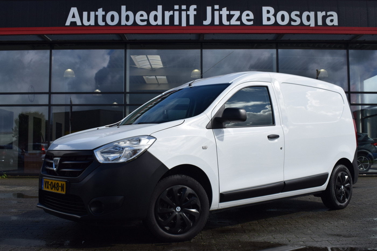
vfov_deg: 34.2
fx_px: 408
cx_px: 188
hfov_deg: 49.6
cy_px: 126
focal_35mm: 39
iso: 200
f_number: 10
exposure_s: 1/400
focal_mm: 26
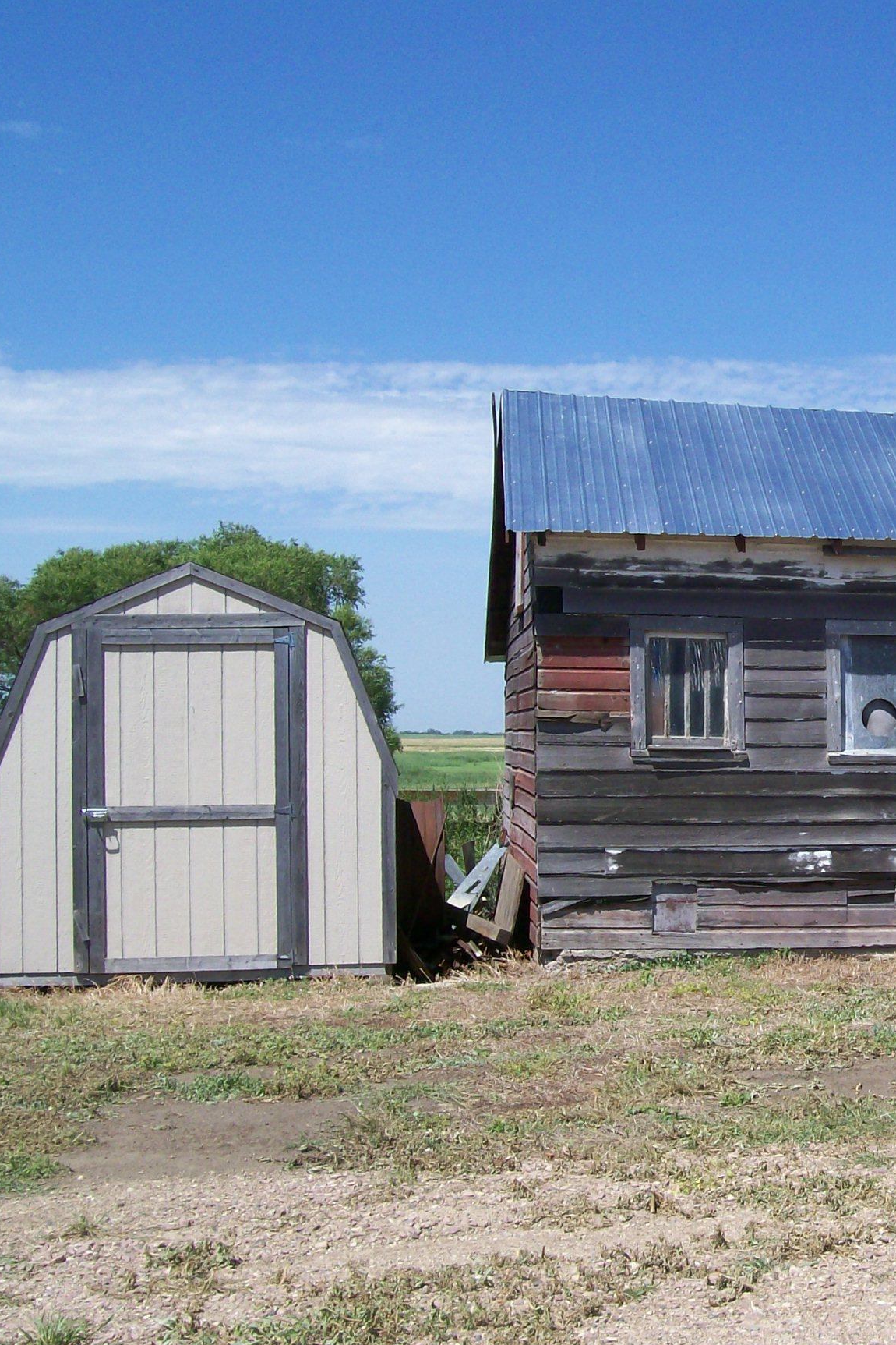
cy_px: 673
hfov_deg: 25.9
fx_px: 1867
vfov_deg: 39.6
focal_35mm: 50
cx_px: 856
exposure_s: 1/665
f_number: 4.8
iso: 80
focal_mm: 6
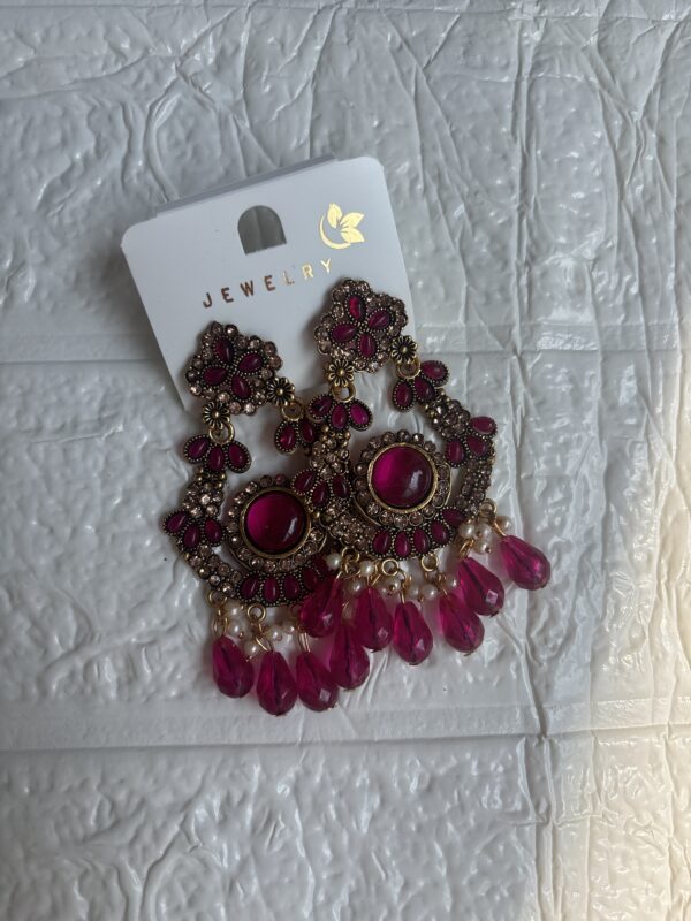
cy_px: 460
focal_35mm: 26
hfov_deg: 53.1
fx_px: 692
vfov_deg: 67.3
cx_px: 346
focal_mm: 5.96
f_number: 1.6
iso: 50
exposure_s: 1/2151
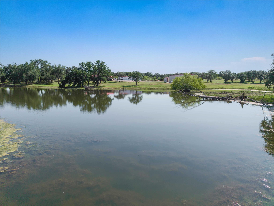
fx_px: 190
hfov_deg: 71.6
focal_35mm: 24
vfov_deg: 56.8
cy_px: 103
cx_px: 137
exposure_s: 1/5000
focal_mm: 8.67
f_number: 1.8
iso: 240
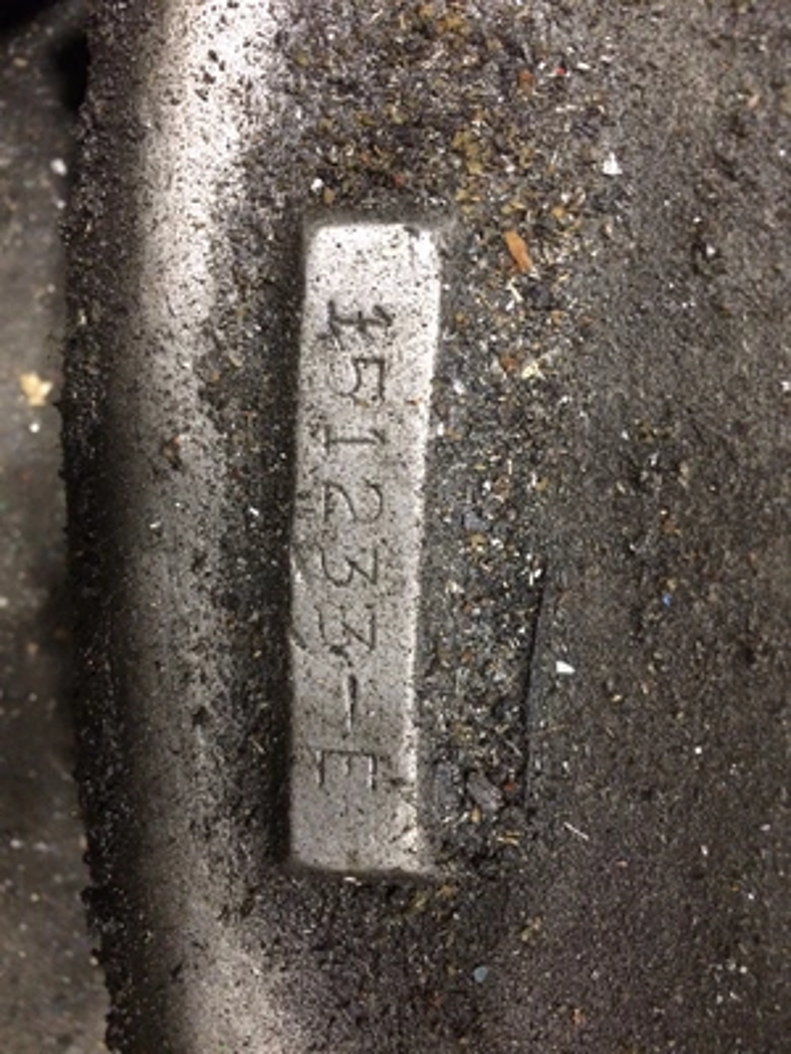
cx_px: 396
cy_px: 527
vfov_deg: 61.7
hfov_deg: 48.2
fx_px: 884
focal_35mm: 29
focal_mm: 4.15
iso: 250
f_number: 2.2
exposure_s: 1/15
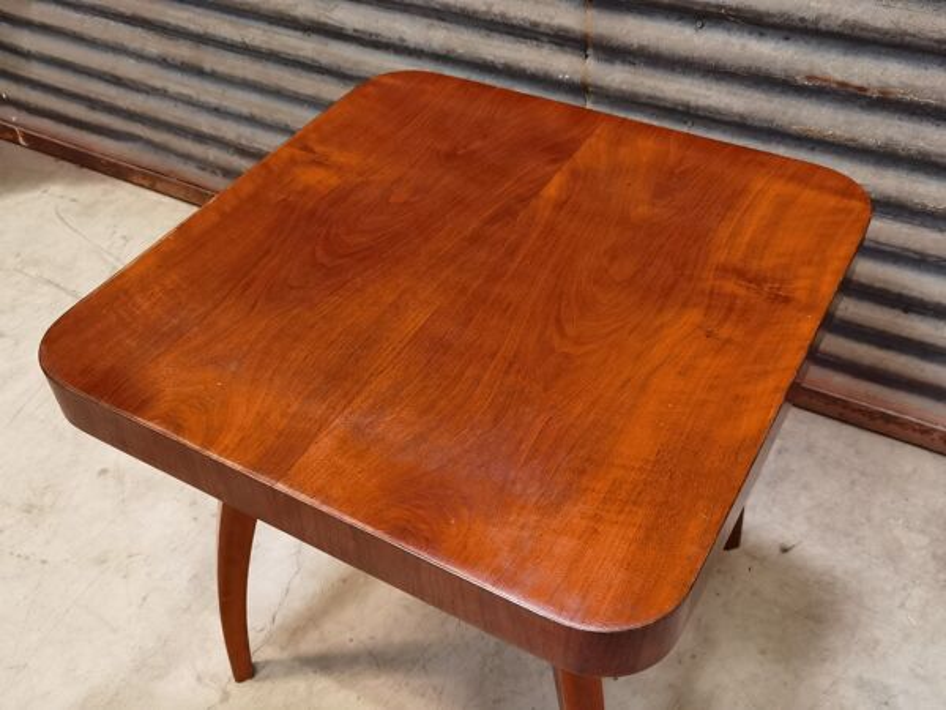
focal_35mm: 35
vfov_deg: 40.7
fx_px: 956
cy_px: 355
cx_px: 473
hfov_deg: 52.6
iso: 640
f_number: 1.9
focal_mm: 6.71
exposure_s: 1/33.3
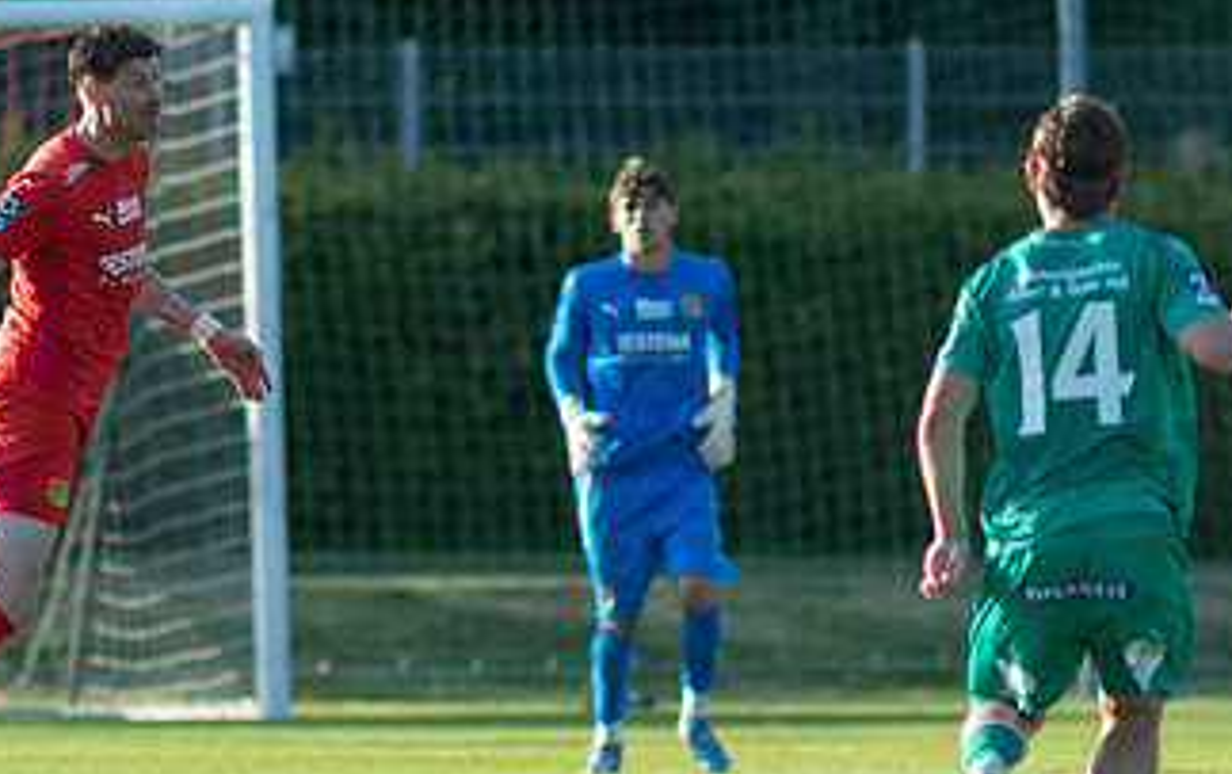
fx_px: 33191
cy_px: 447
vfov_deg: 1.3
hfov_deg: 2.1
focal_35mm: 987
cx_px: 96
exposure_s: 1/1600
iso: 280
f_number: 3.2
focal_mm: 300
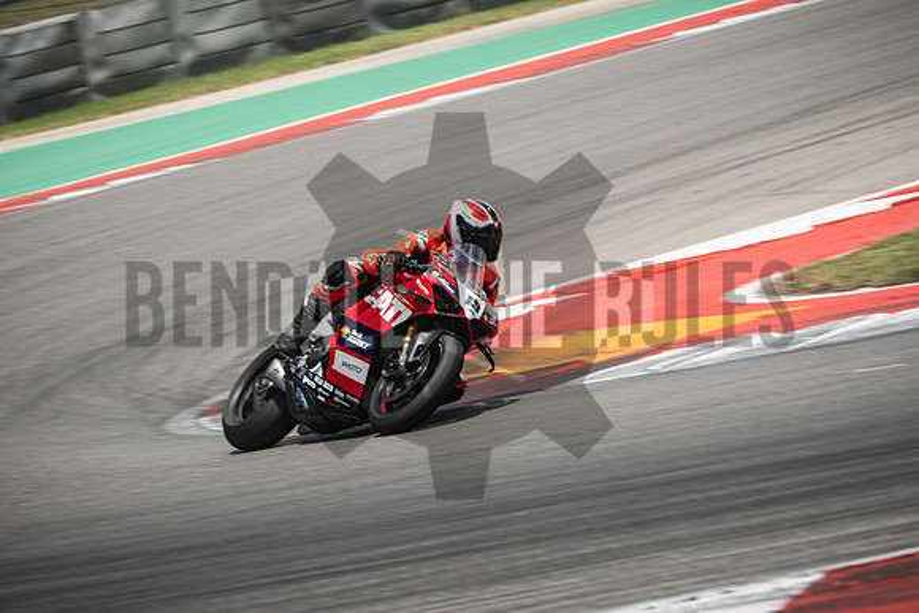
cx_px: 460
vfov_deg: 4.6
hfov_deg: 6.9
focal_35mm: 300
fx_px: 7660
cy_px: 306
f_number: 7.1
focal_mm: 200
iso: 125
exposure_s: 1/200
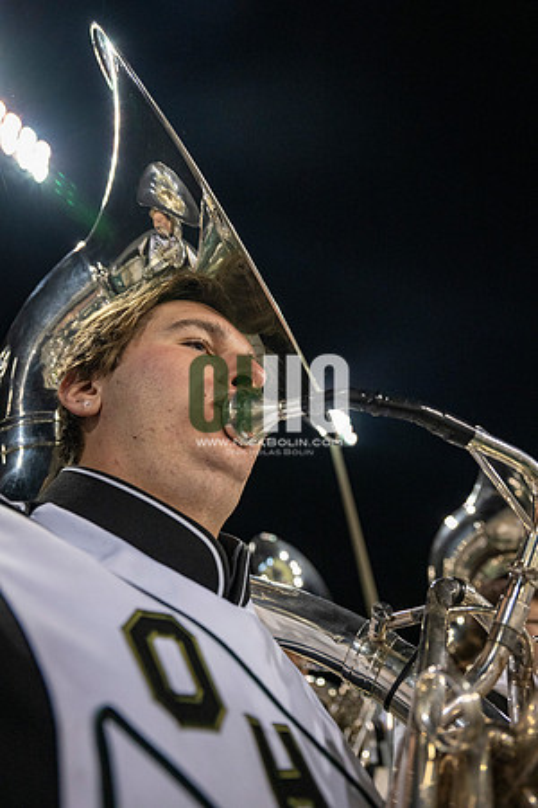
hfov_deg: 53.1
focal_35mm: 24
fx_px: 538
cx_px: 269
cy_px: 404
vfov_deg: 73.7
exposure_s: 1/500
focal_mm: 24
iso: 2000
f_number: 3.2
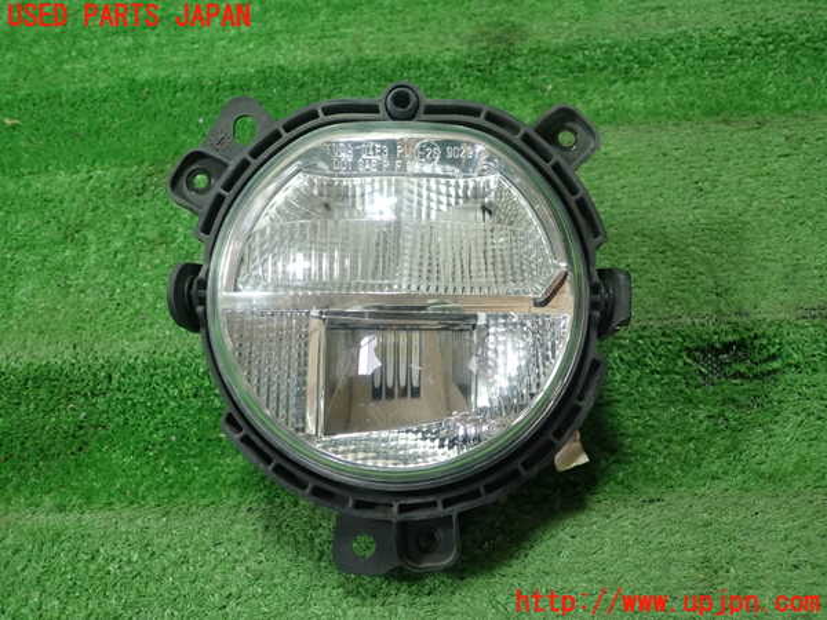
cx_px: 414
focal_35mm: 30
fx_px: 717
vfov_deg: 46.8
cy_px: 310
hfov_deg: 60.0
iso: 250
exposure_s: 1/125
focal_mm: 5.5
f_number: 2.3
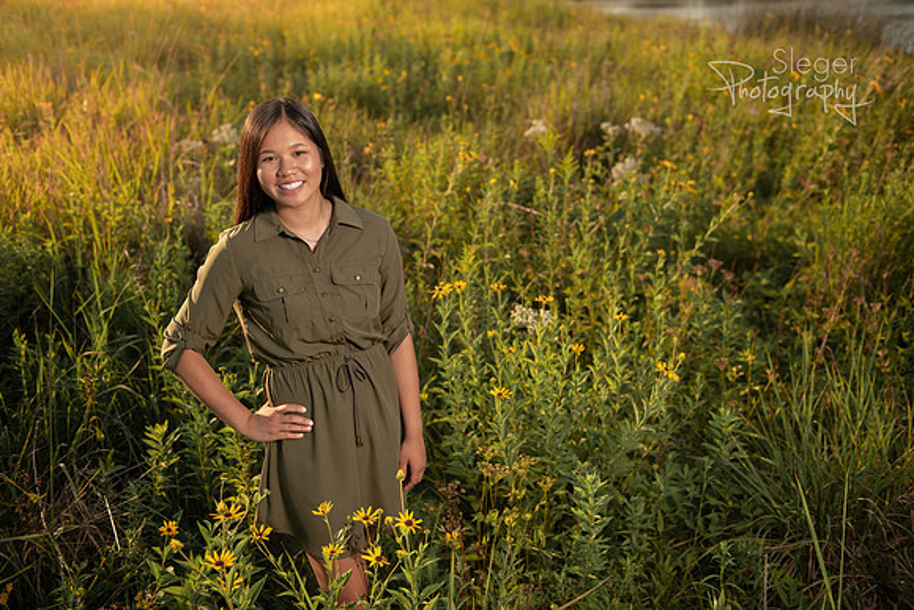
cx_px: 457
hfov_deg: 50.7
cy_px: 305
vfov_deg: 35.1
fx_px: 965
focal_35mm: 38
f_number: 3.2
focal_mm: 38
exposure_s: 1/640
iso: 100
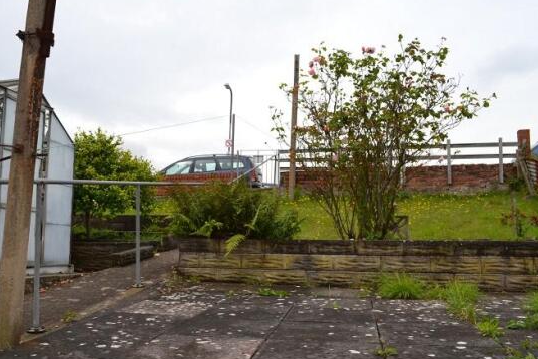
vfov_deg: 40.0
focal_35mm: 33
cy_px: 190
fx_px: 493
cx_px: 229
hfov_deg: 57.0
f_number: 8
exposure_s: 1/200
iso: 100
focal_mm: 18
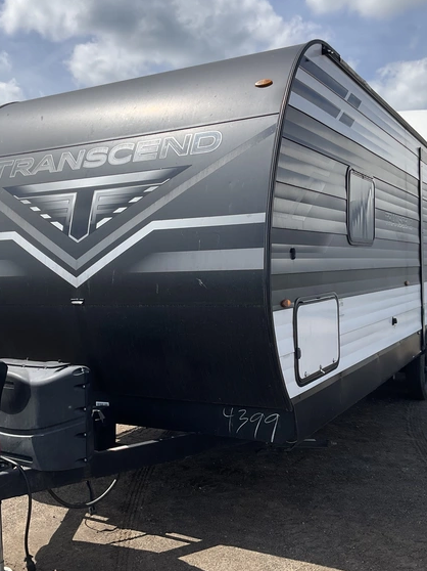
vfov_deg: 47.9
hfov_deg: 36.7
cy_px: 285
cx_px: 183
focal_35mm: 39
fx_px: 642
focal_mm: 3
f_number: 1.8
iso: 25
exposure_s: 1/1984
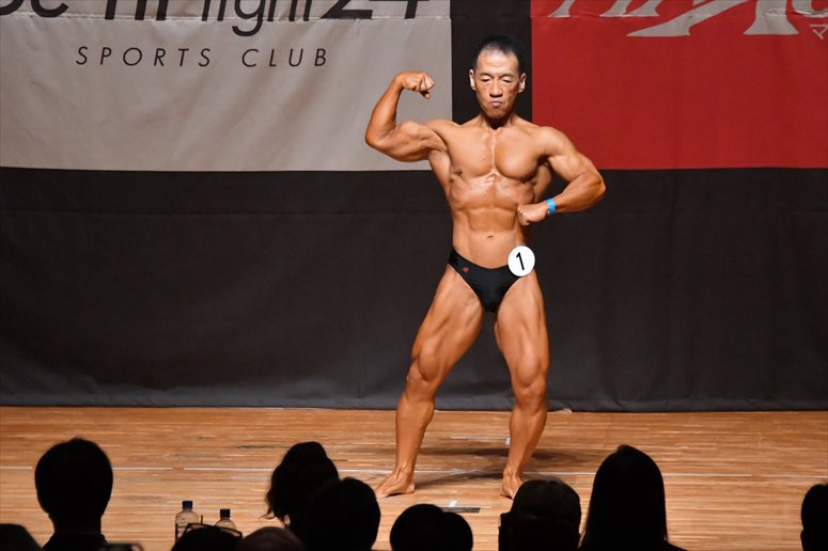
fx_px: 6552
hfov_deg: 7.2
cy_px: 276
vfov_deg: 4.8
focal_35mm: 285
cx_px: 414
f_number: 5.6
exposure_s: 1/400
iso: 10000
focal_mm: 190
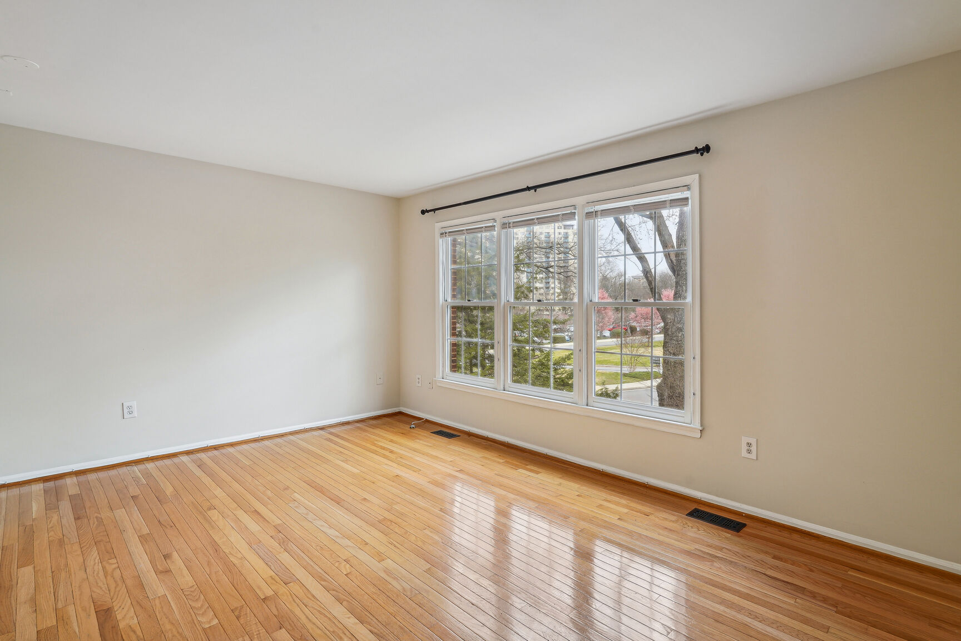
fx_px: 480
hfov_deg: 90.0
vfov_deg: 67.4
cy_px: 320
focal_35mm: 18
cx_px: 480
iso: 200
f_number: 8
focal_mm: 18
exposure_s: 1/20
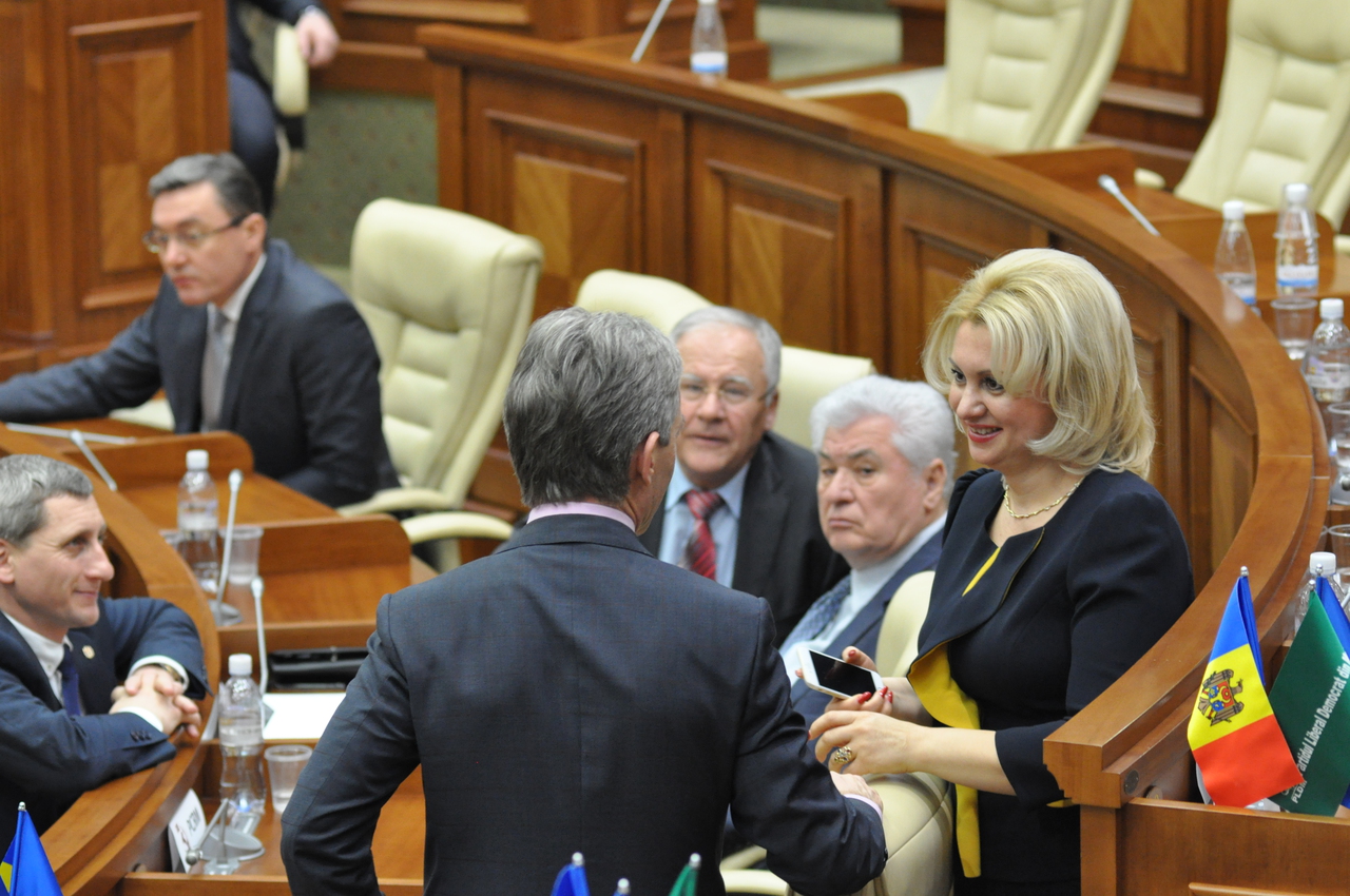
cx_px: 675
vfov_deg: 7.6
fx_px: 6741
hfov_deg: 11.4
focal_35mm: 180
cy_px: 448
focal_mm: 120
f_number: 4
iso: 1600
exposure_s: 1/160
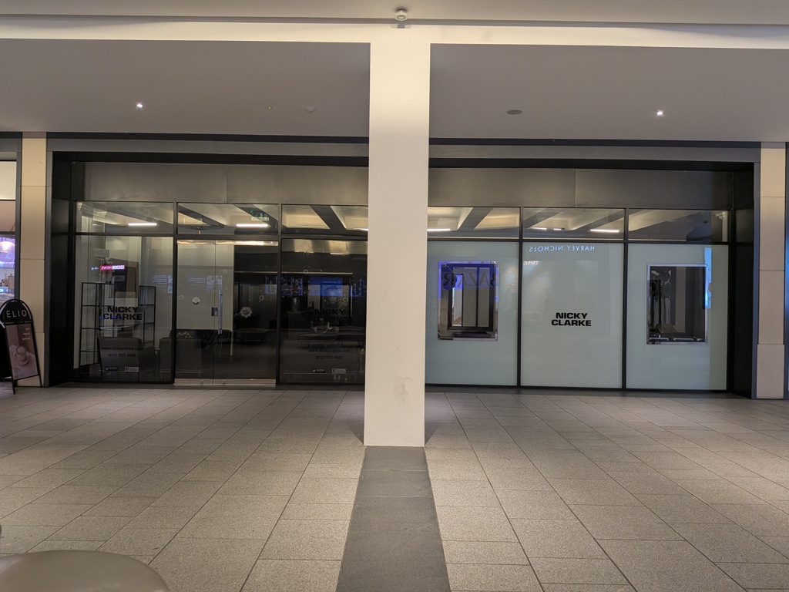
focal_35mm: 24
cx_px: 394
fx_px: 547
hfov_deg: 71.6
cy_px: 296
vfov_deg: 56.8
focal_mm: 4.53
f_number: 1.7
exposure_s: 1/100
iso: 334
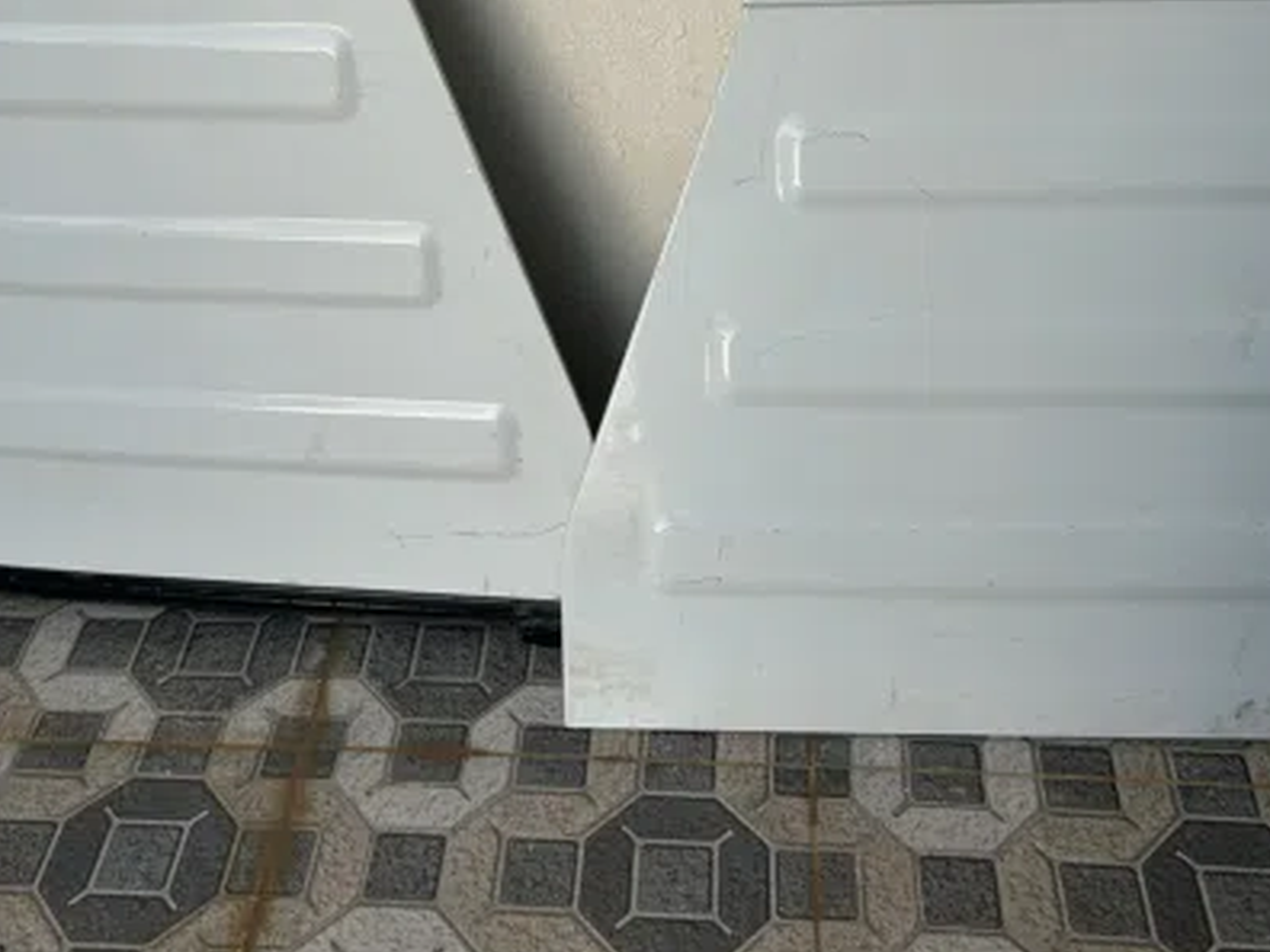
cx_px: 600
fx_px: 1541
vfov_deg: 33.4
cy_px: 202
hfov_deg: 44.8
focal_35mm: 42
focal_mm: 5.7
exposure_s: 1/1058
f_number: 1.5
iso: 50
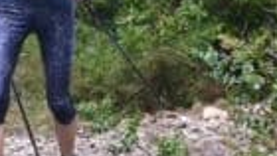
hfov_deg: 13.2
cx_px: -129
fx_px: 1139
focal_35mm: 155
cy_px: 45
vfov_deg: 7.8
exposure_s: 1/500
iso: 1800
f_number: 3.5
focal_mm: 18
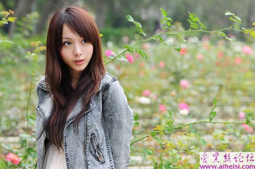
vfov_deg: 9.0
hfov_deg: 13.4
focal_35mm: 153
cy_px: 84
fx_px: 1083
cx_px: 128
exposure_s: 1/200
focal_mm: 102
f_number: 4.5
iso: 200
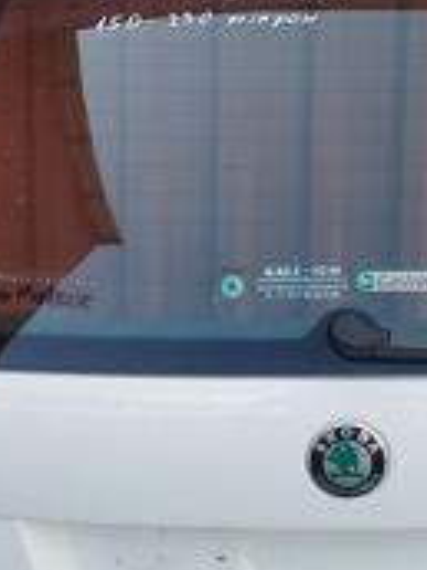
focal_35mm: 67
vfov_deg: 28.2
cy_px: 93
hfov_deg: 21.7
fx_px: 1102
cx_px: 341
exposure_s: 1/132
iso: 50
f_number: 1.7
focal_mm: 5.31
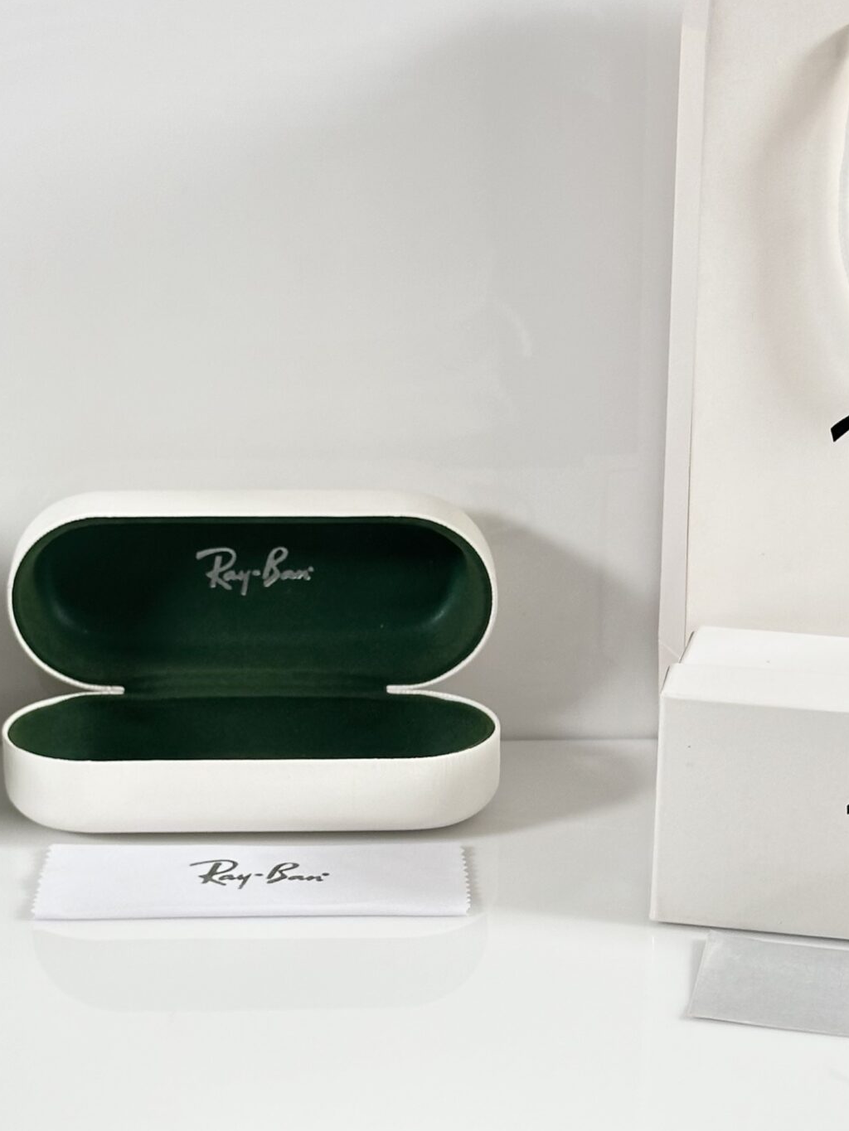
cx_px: 393
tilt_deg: -26.5
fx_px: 2943
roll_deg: -0.3
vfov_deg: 21.5
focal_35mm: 90
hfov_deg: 16.4
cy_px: 884
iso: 80
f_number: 1.78
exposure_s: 1/100
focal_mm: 6.86
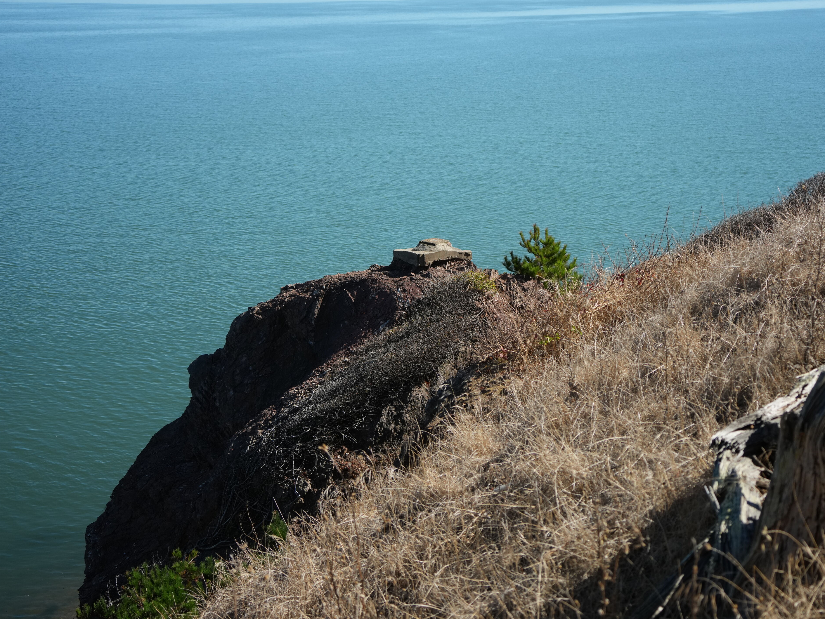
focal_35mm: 55
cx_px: 438
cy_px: 306
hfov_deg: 34.9
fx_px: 1311
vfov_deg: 26.6
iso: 640
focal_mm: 50
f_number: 4.5
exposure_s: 1/3200
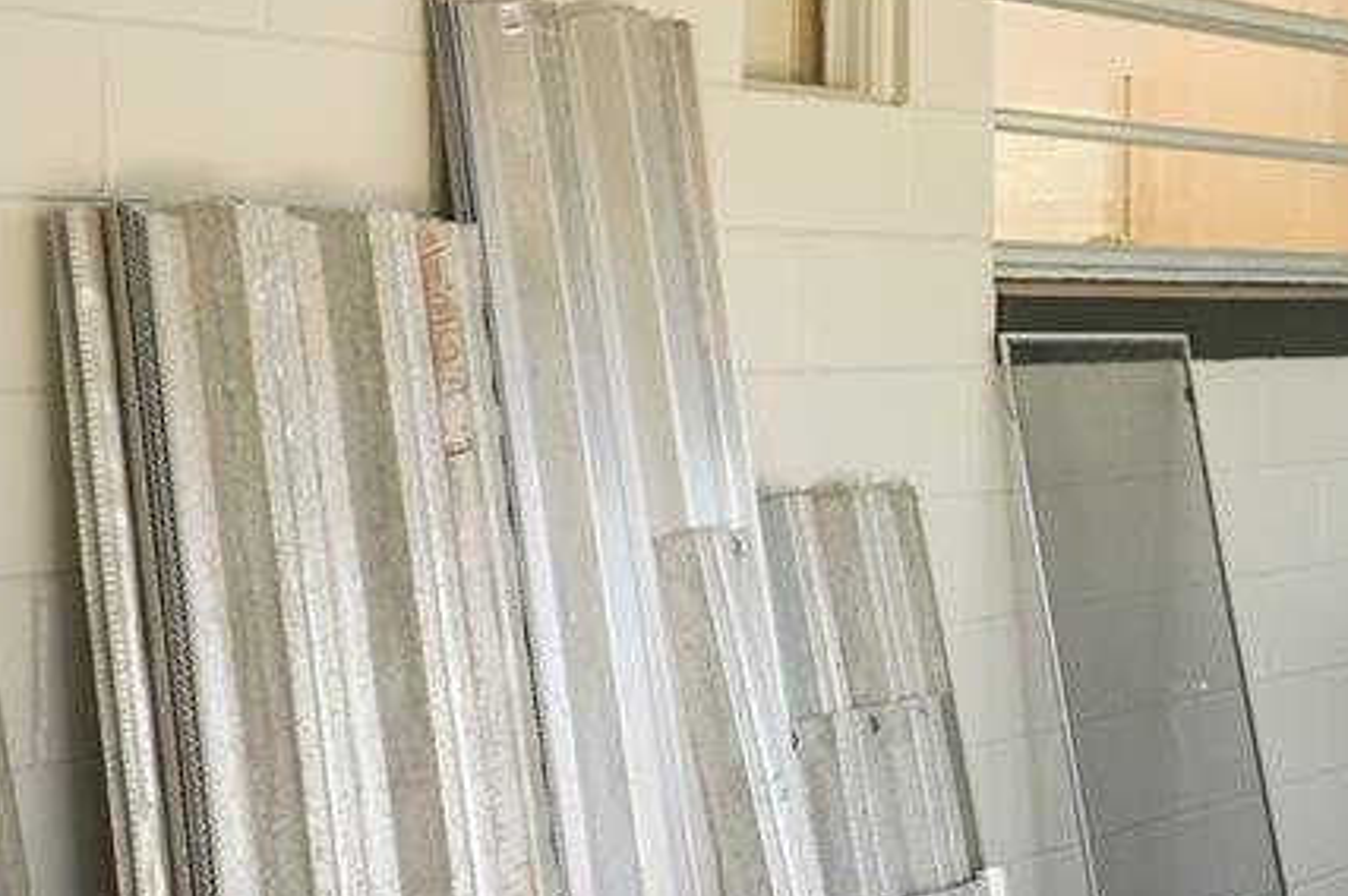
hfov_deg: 31.7
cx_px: 1234
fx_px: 2245
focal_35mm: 60
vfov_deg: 22.5
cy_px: 274
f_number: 8
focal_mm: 16
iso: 100
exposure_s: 1/3
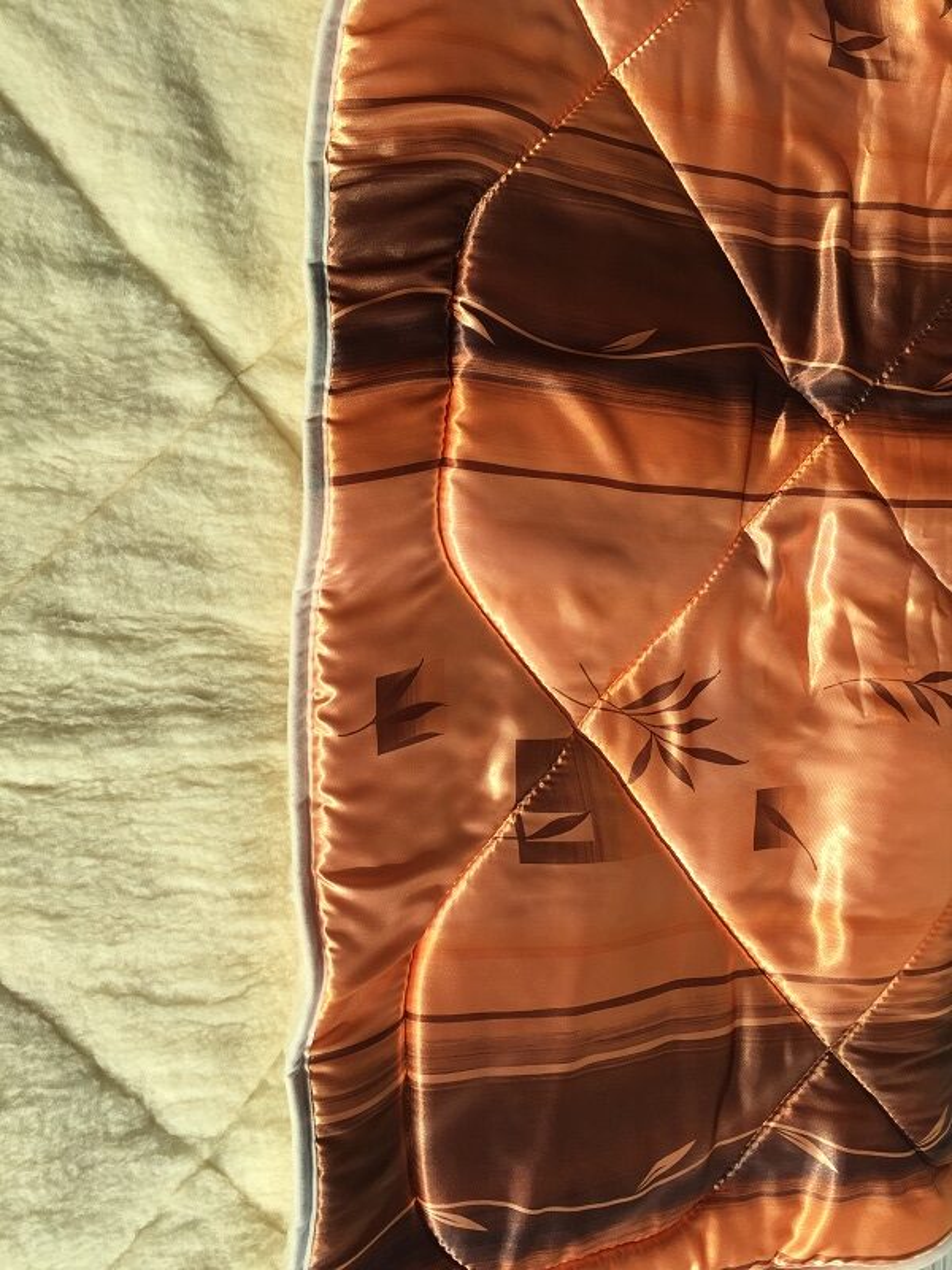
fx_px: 1063
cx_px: 476
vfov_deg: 61.7
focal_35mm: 29
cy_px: 635
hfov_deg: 48.2
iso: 32
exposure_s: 1/1883
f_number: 2.2
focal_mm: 4.15
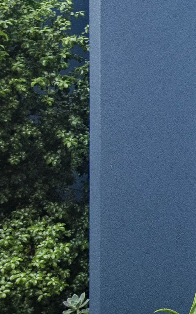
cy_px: 177
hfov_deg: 10.8
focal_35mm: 95
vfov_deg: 21.9
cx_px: 525
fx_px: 812
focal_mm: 16
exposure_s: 1/80
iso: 320
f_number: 4.5
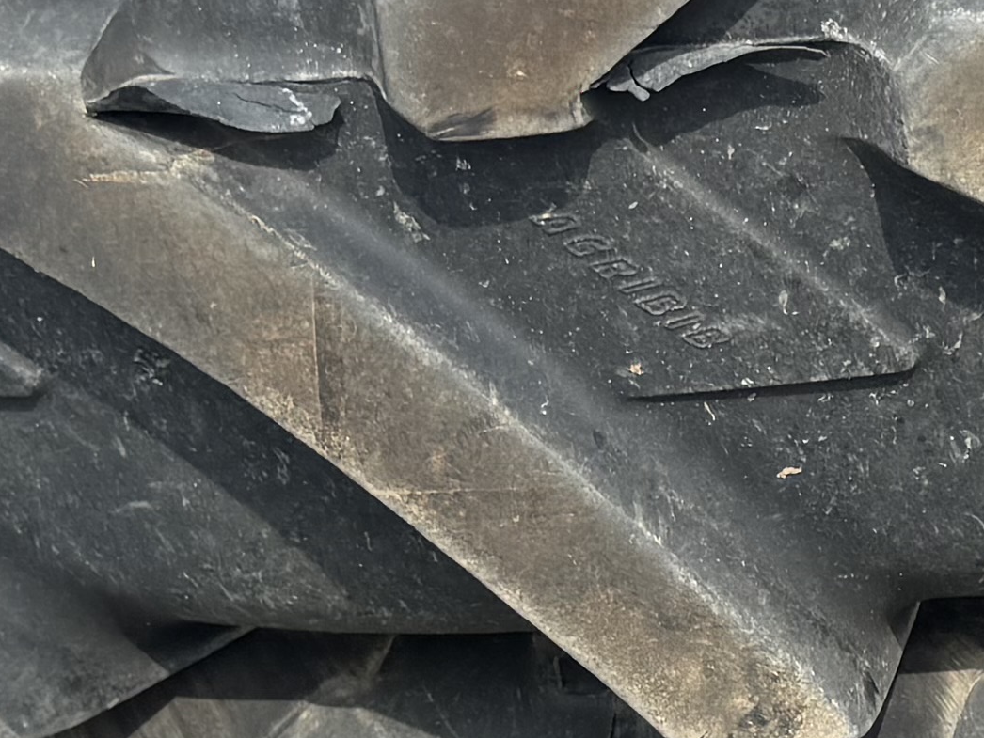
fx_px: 3725
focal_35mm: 131
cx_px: 771
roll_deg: +5.7
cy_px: 551
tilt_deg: -26.2
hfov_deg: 15.0
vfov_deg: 11.3
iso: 80
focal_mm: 6.76
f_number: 1.78
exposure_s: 1/2252
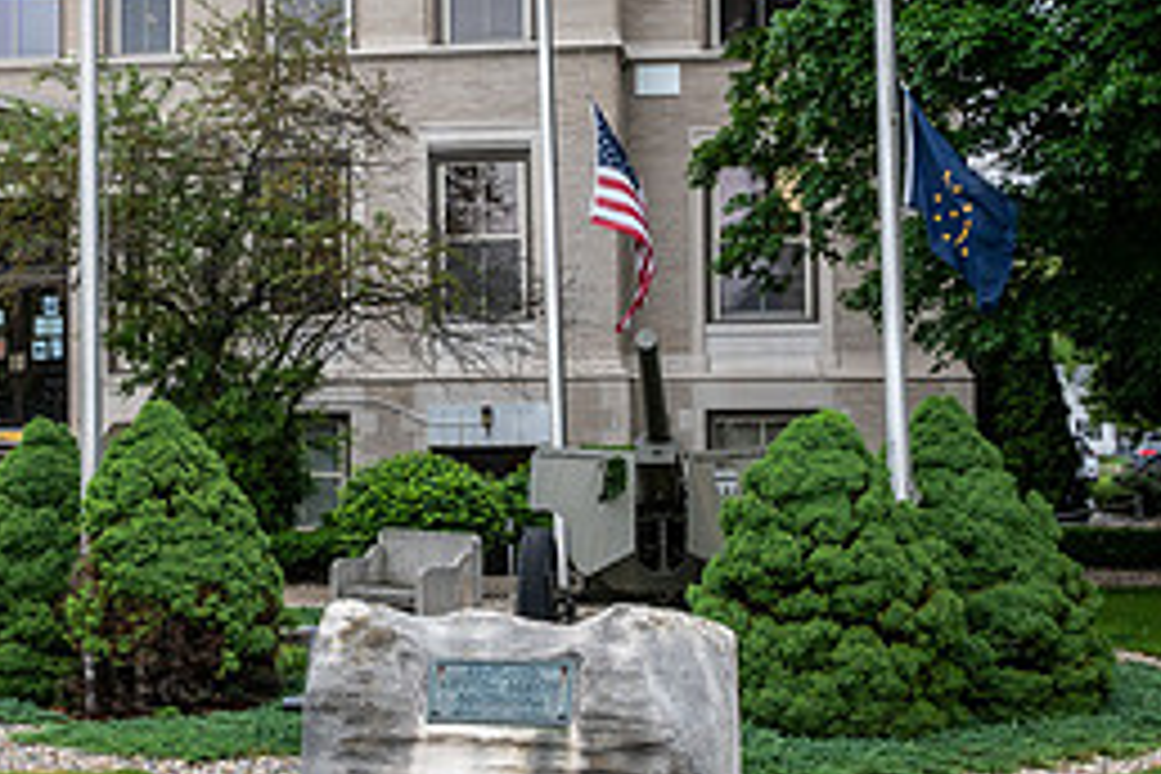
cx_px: 363
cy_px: 315
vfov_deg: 20.0
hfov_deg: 29.4
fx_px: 2193
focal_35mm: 68
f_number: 10
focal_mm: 28
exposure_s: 1/60
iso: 320
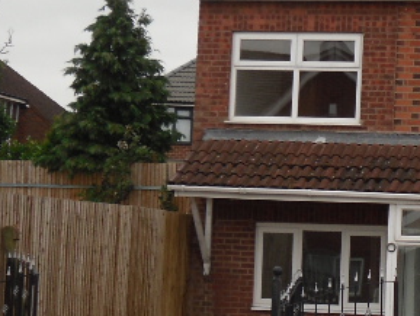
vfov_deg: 11.9
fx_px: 1505
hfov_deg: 15.2
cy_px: 111
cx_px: 539
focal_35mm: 124
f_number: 3
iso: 80
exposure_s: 1/165
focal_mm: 6.3
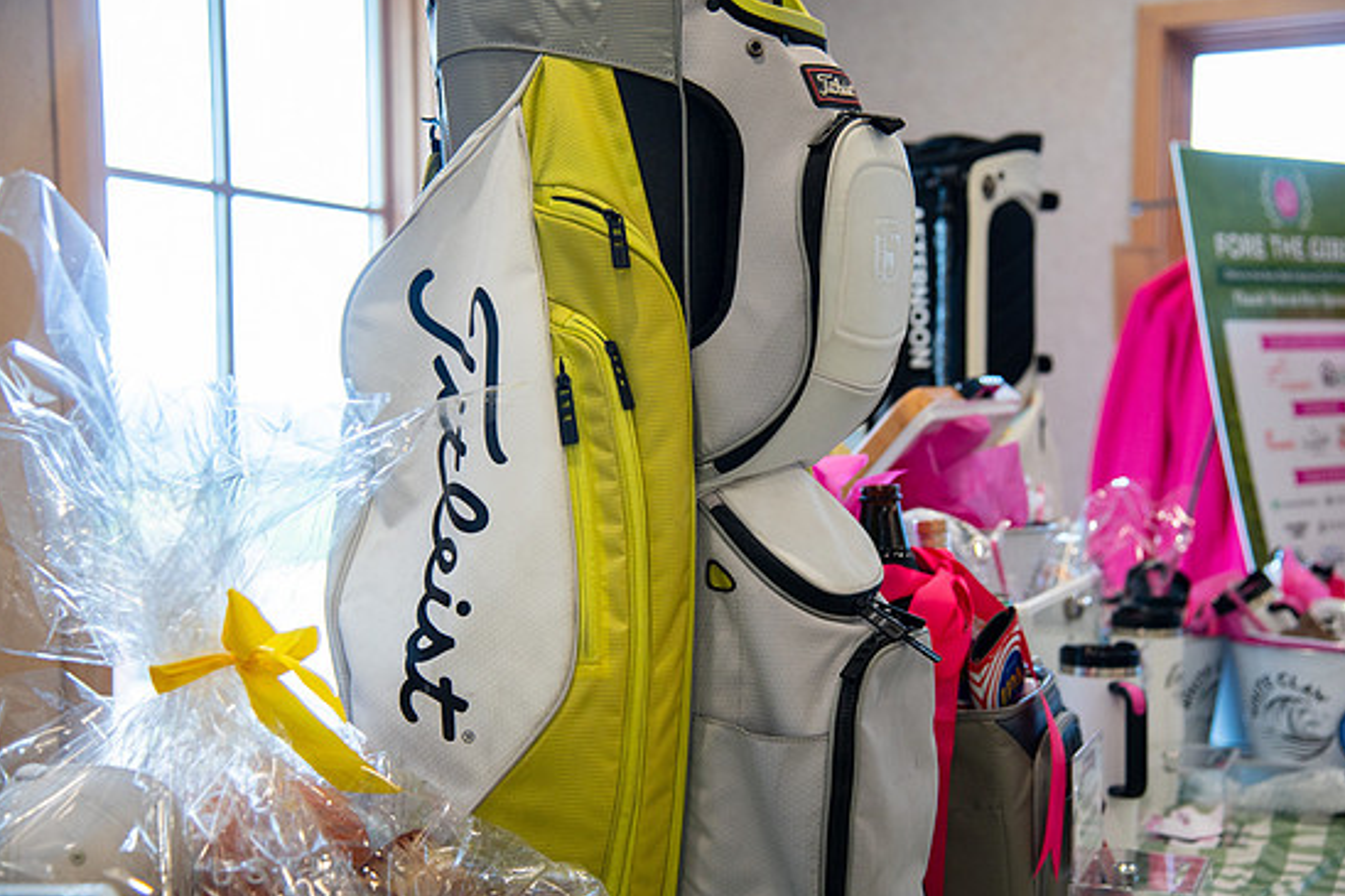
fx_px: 2054
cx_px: 697
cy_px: 454
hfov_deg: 36.3
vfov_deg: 24.6
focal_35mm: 55
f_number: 4
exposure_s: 1/160
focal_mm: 52
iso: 1000
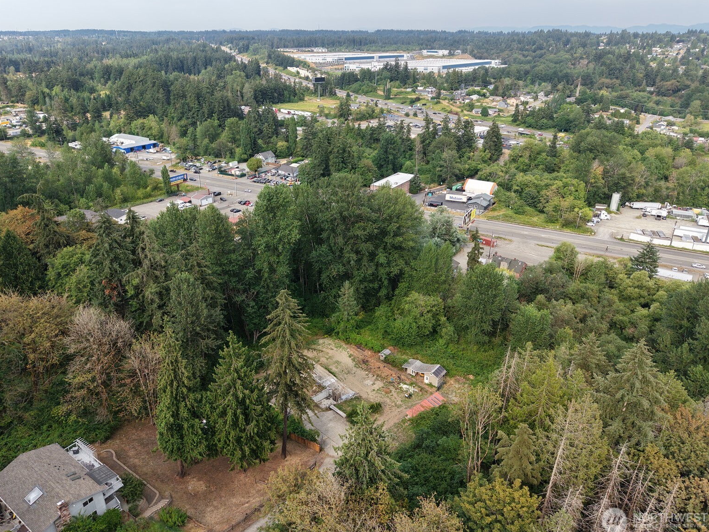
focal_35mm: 25
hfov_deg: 69.4
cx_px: 352
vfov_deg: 54.9
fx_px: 512
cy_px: 262
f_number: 1.8
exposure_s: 1/1000
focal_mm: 8.67
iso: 100
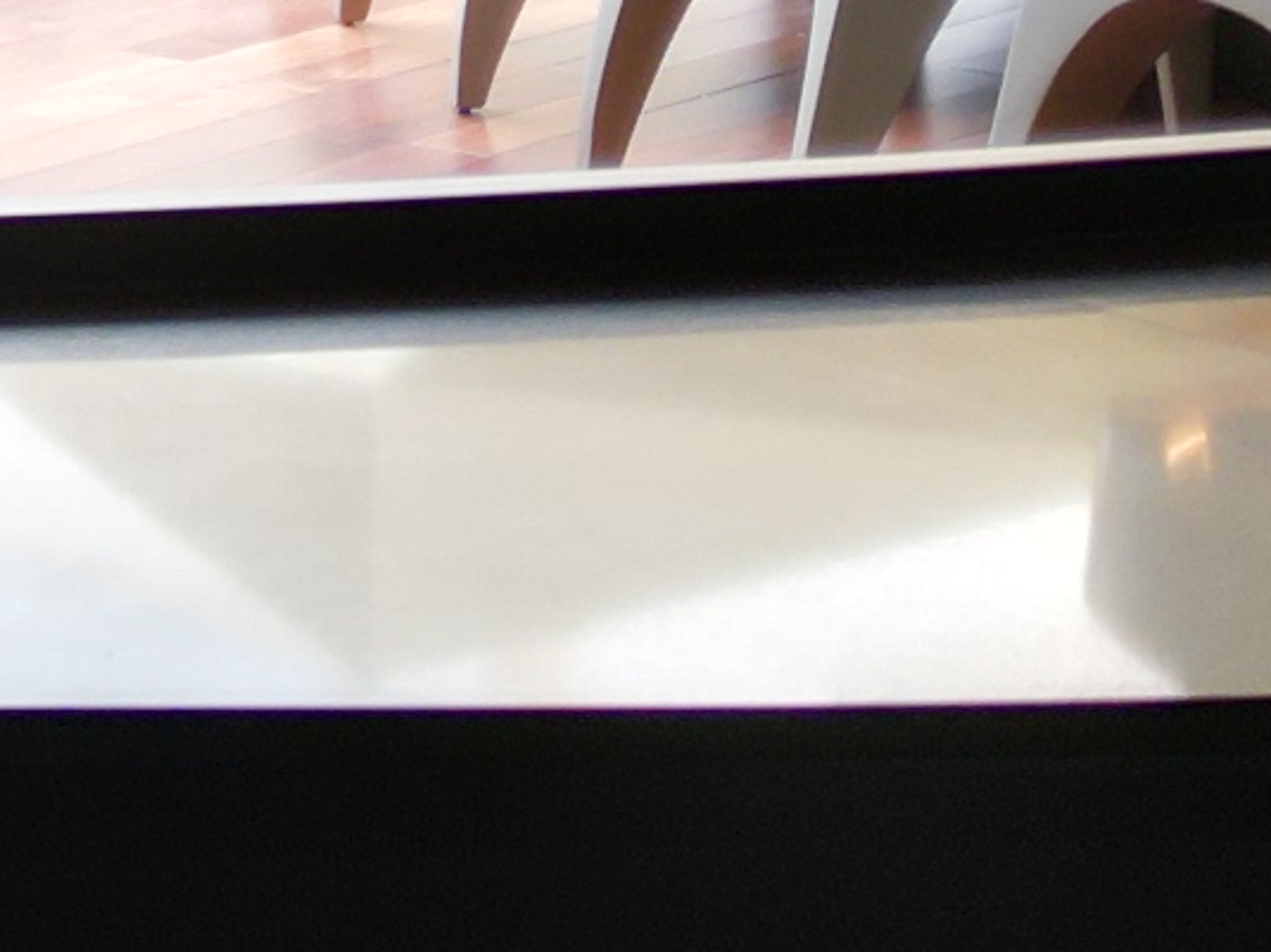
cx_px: -575
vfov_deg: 7.8
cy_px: -1035
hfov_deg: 10.6
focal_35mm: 181
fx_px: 6644
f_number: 1.7
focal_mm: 6.72
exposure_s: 1/60
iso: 110
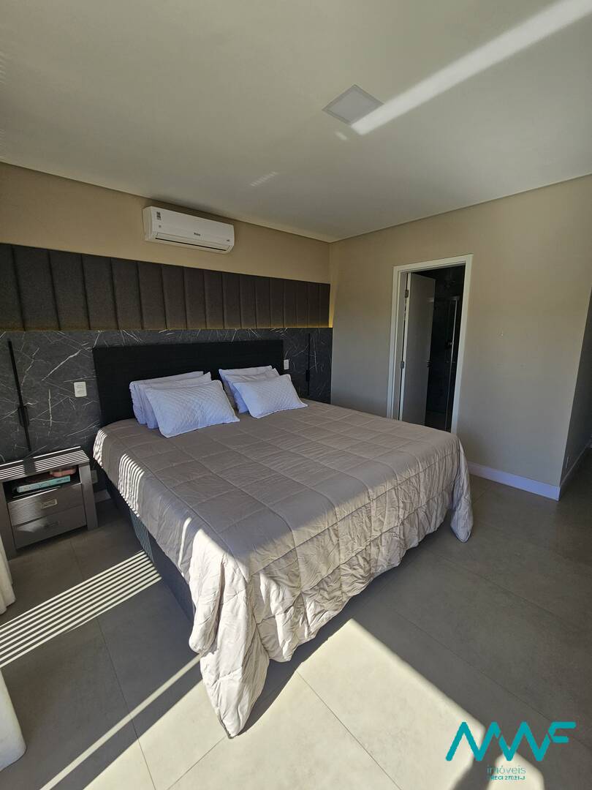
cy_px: 395
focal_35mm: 13
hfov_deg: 89.9
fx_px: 296
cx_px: 296
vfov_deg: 106.2
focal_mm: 2.2
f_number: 2.2
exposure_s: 1/516
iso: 50
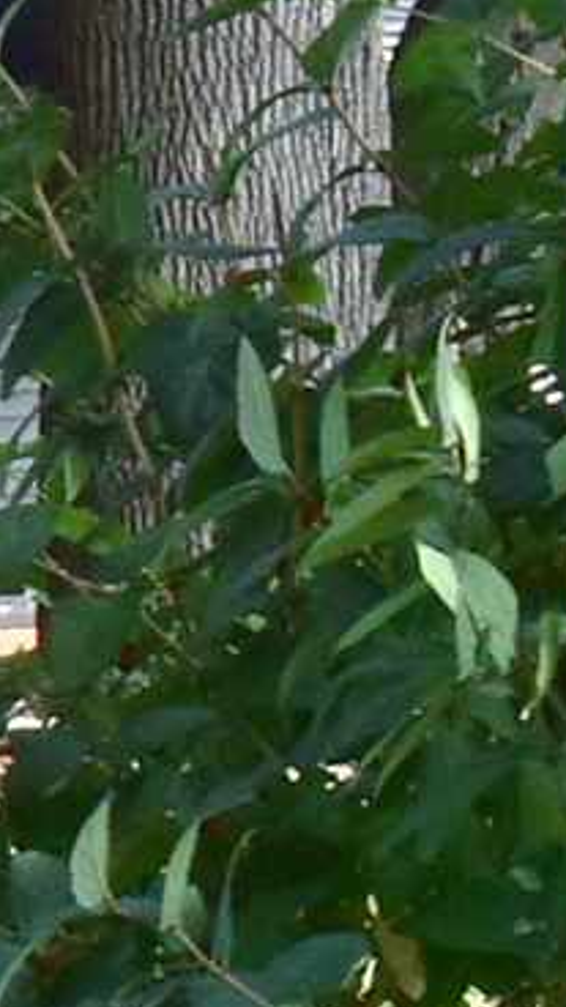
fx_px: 7347
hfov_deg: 3.7
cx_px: -3030
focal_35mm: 275
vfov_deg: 7.8
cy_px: 633
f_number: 10
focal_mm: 21
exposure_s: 1/250
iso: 400
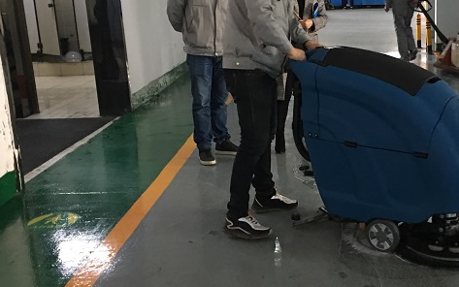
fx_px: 651
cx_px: 343
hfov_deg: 37.9
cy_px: 146
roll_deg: +2.1
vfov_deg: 24.9
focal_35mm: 52
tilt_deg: -14.8
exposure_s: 1/10
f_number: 2.2
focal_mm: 4.15
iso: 80
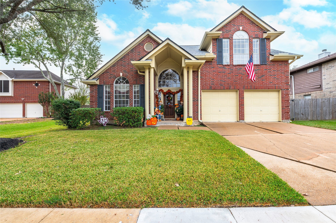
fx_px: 149
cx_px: 168
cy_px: 112
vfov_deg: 73.7
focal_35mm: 16
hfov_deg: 96.8
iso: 125
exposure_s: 1/80
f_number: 9
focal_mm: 16
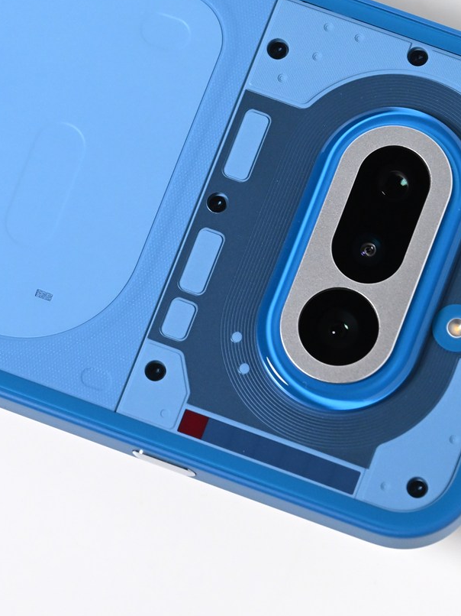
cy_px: 148
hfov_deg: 5.4
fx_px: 4886
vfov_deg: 7.2
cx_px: 66
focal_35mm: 275
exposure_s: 1/60
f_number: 11
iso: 1600
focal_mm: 120
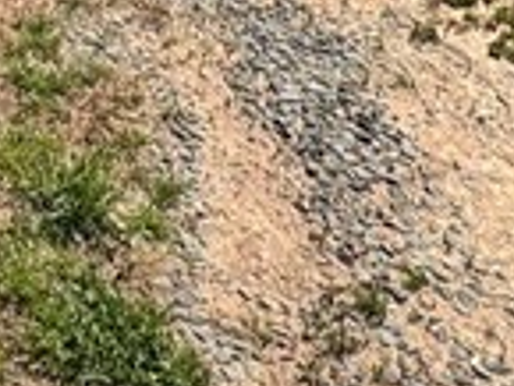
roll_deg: +3.9
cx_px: -78
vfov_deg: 10.2
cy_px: -818
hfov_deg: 18.9
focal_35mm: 99
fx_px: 1471
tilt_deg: -1.6
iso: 40
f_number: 2.2
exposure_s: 1/1637
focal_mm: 2.22
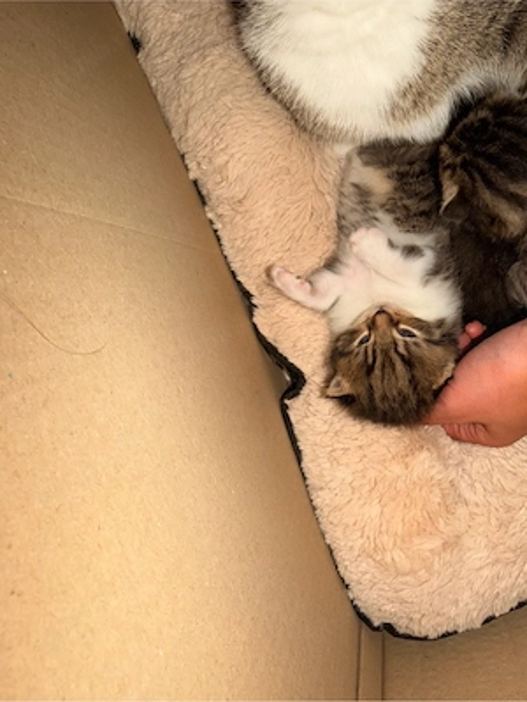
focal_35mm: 24
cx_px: 264
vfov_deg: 71.6
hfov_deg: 56.8
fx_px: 487
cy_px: 351
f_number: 2.2
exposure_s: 1/50
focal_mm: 2.22
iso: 16
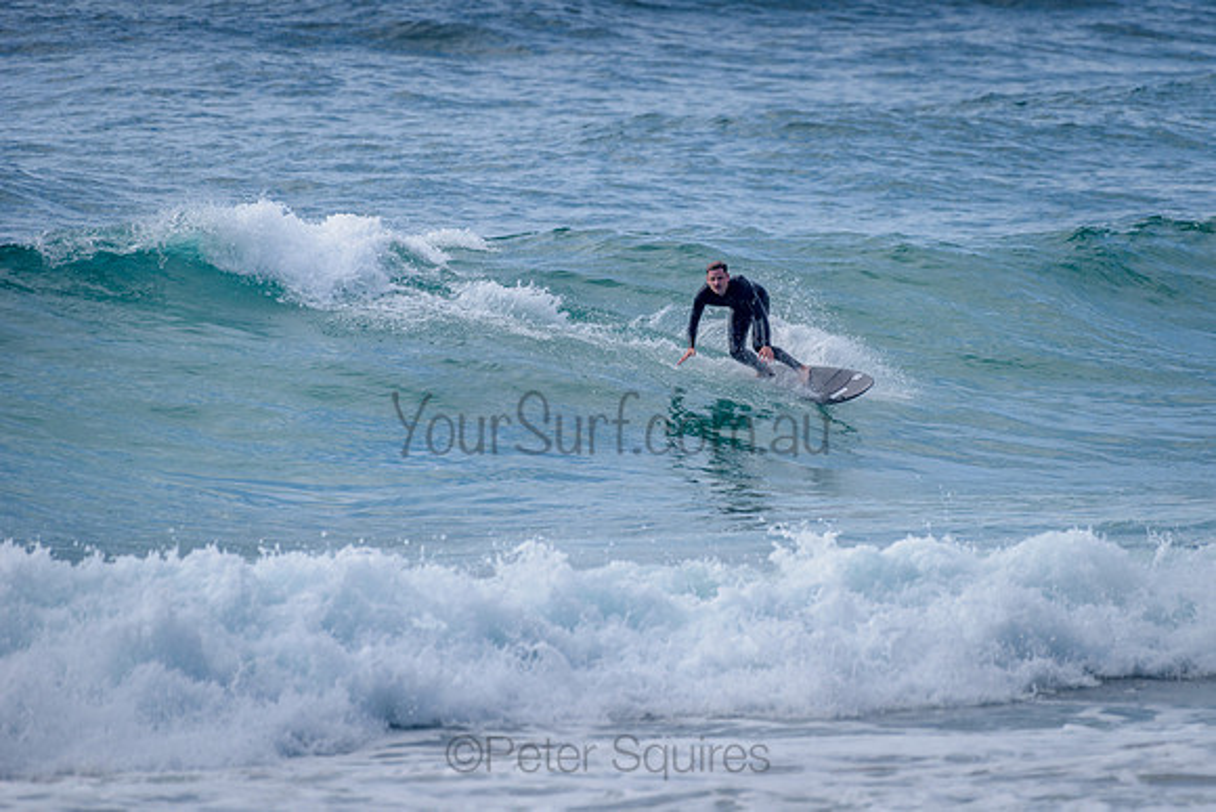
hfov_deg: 3.4
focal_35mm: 613
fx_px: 20715
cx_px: 746
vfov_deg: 2.2
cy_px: 314
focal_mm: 500
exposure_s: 1/2000
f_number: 5.6
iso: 200
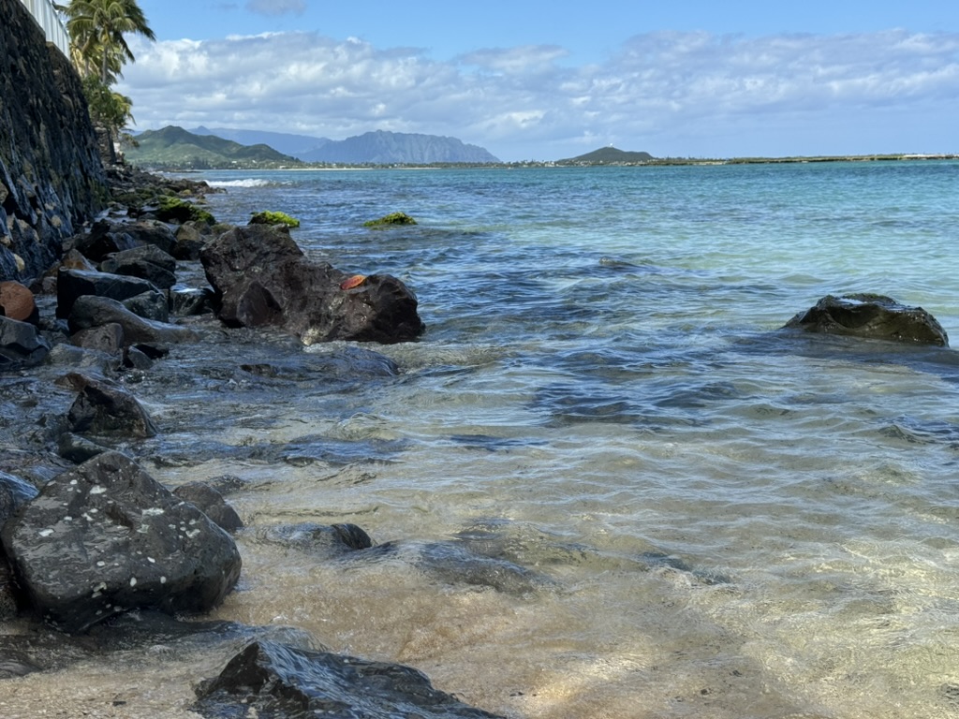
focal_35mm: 48
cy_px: 360
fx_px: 1330
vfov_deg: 30.3
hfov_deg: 39.7
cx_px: 480
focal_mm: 6.86
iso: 64
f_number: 1.78
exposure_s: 1/4049
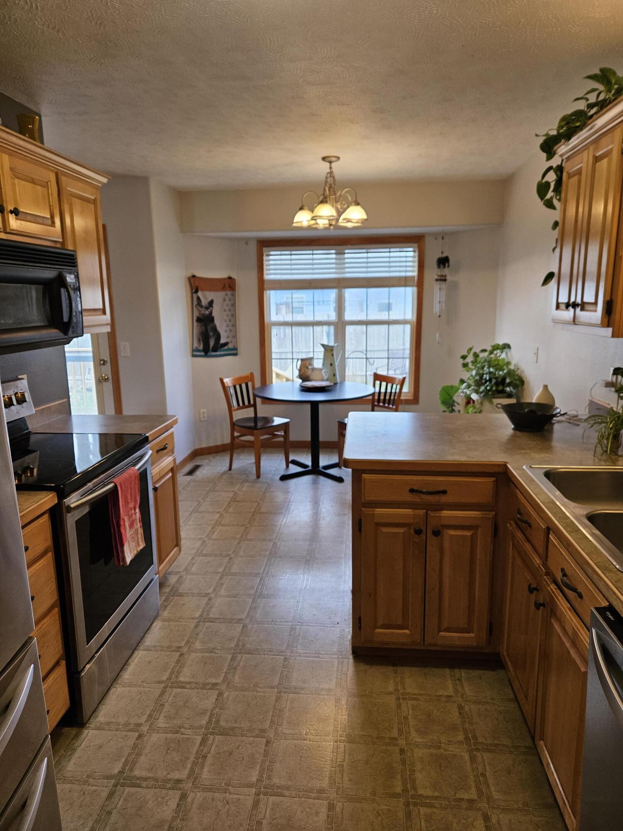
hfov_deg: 58.9
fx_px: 552
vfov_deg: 73.9
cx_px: 312
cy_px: 416
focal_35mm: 23
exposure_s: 1/120
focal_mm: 5.4
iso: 160
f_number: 1.8
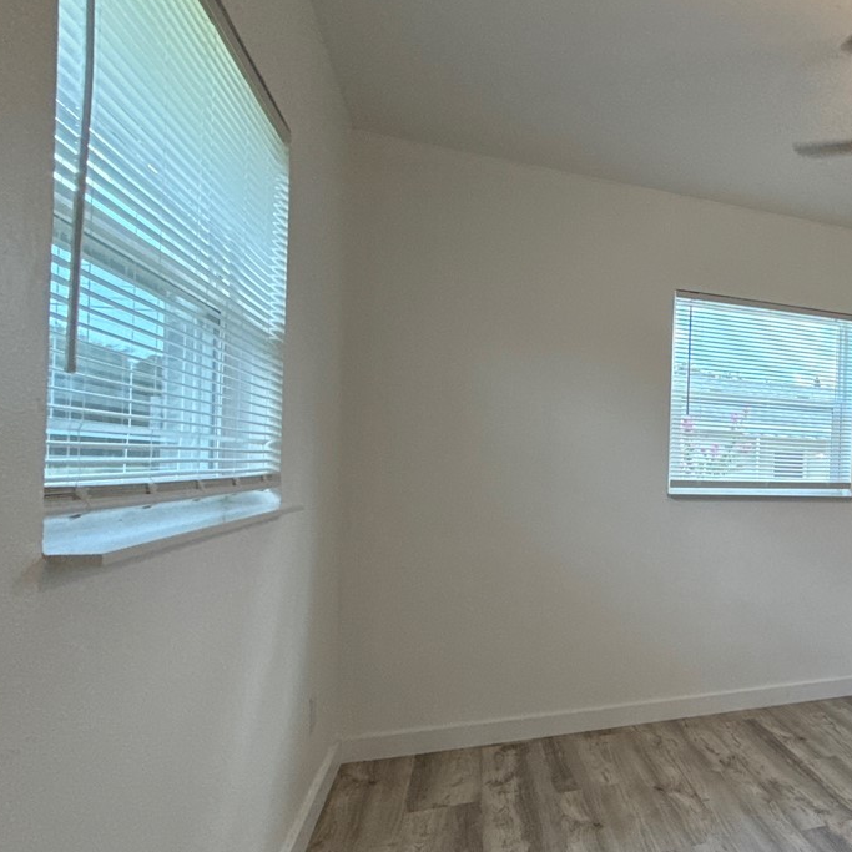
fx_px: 808
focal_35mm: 29
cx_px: 961
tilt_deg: +0.7
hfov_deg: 42.3
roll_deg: -1.1
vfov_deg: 55.5
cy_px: 473
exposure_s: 1/120
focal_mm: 2.22
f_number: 2.2
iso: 100
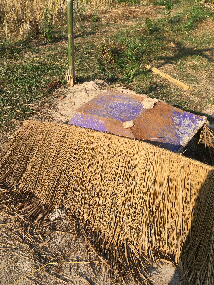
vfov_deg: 61.7
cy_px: 142
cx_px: 107
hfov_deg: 48.2
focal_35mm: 29
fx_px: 239
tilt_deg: -35.6
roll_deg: -5.5
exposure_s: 1/1068
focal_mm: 4.15
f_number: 2.2
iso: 25
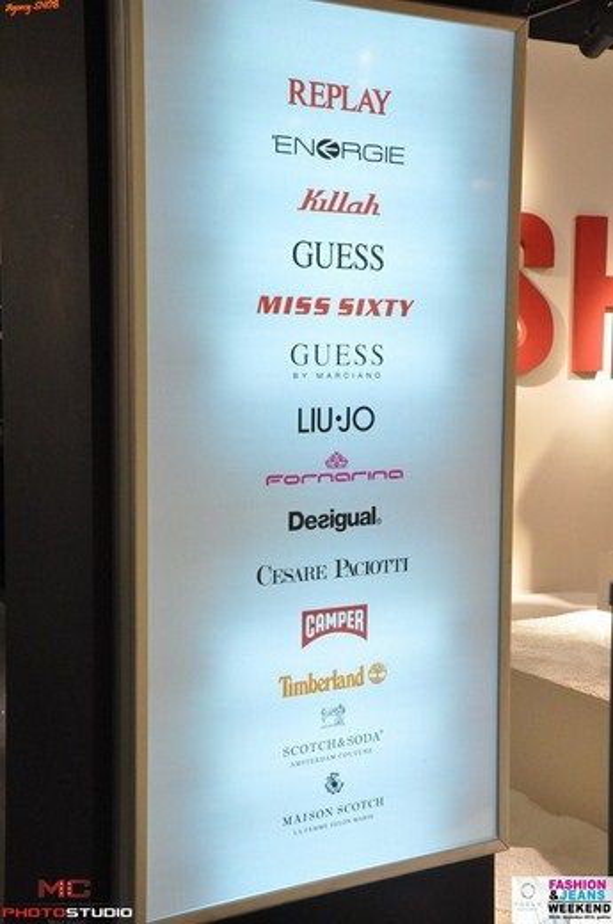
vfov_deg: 38.9
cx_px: 306
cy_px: 462
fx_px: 1307
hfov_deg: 26.4
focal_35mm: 51
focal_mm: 34
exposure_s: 1/100
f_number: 8
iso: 1600
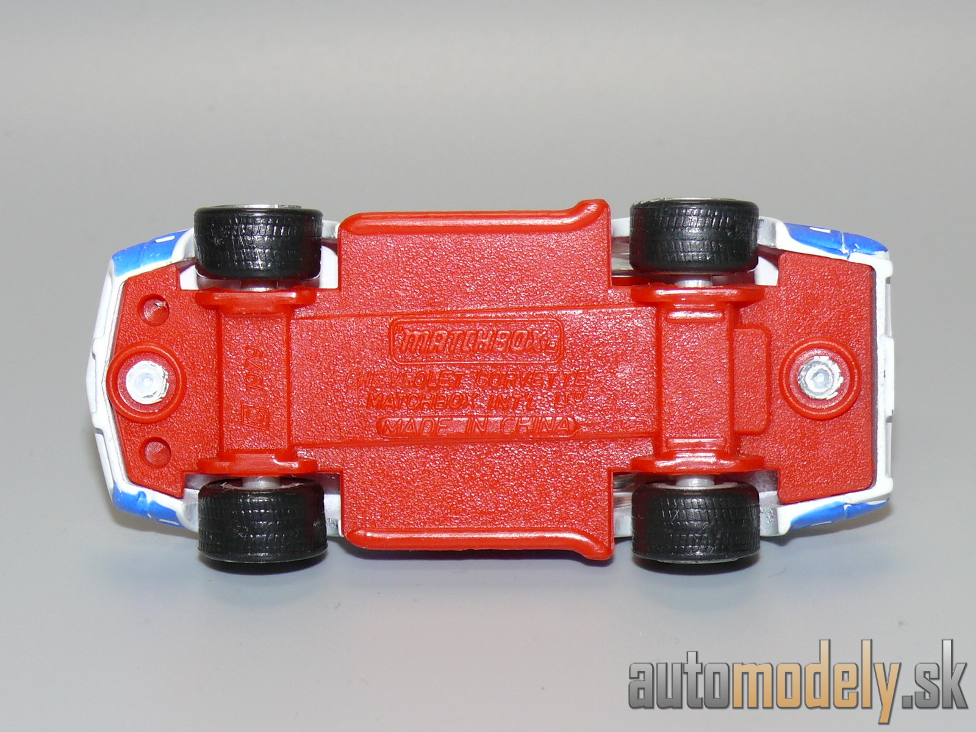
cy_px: 366
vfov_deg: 13.2
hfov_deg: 17.6
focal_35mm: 112
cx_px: 488
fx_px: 3158
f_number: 4
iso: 100
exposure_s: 1/30
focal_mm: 14.2
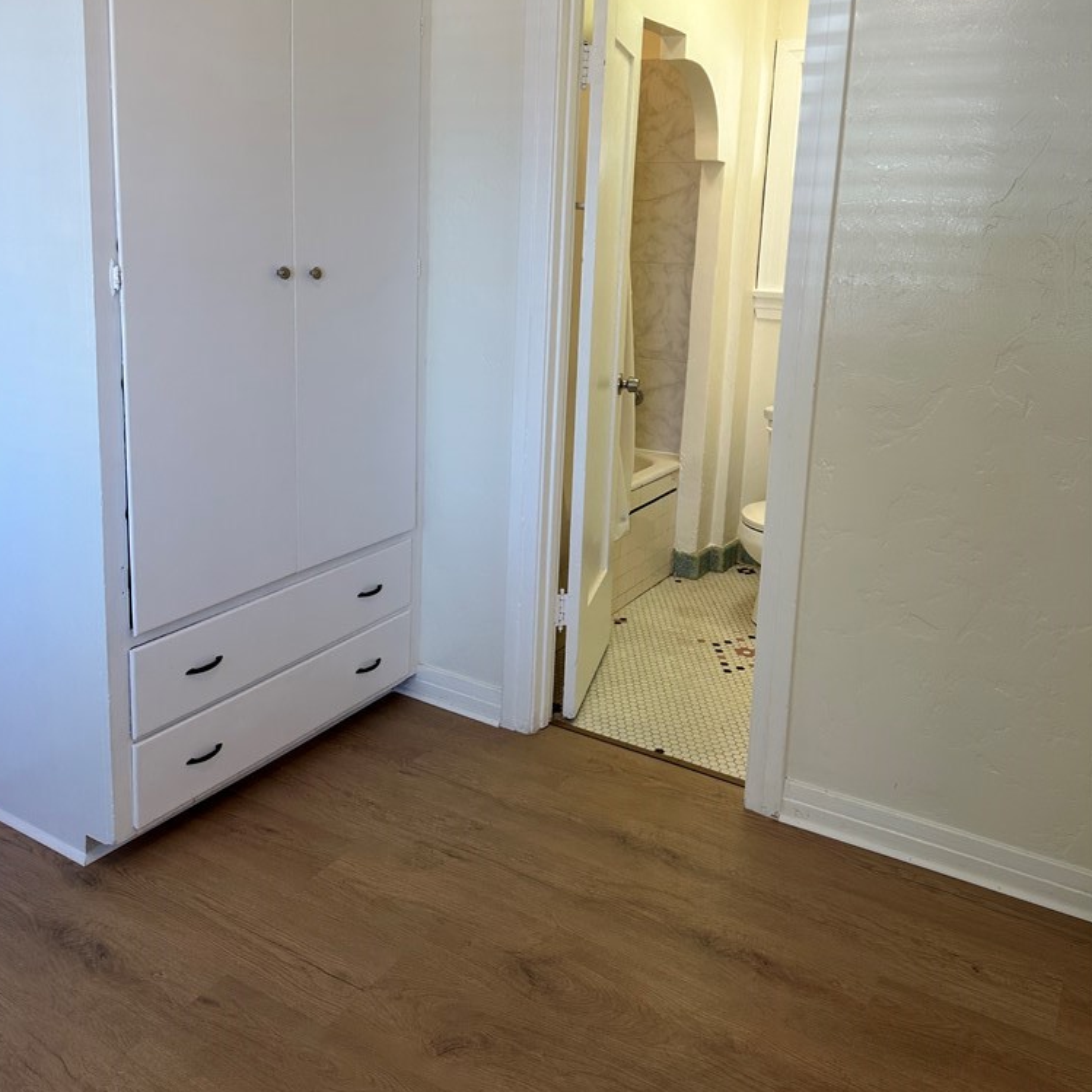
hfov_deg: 55.6
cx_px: 539
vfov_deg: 55.1
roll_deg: -1.8
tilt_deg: -9.5
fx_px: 1035
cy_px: 424
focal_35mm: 29
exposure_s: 1/120
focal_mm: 6.86
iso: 100
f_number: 1.78
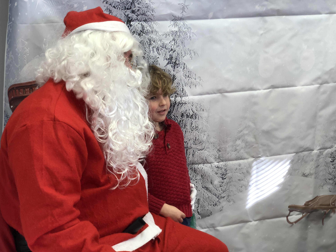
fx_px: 524
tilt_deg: -13.1
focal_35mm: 54
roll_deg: +1.3
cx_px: 168
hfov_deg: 35.5
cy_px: 130
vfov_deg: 27.0
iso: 50
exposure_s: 1/60
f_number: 2.4
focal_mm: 6
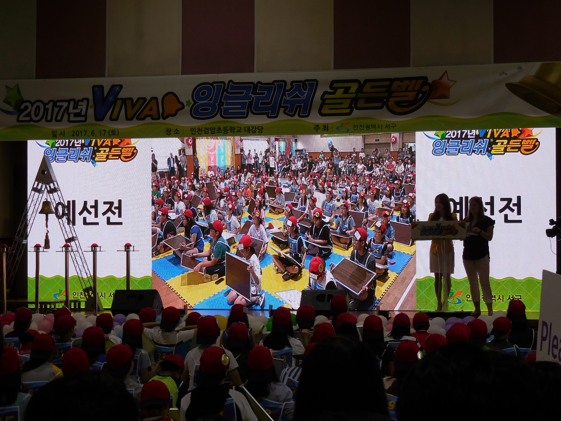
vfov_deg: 15.1
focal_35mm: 98
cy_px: 210
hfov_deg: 20.0
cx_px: 280
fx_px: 1588
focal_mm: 17.7
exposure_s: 1/60
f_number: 5
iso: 125
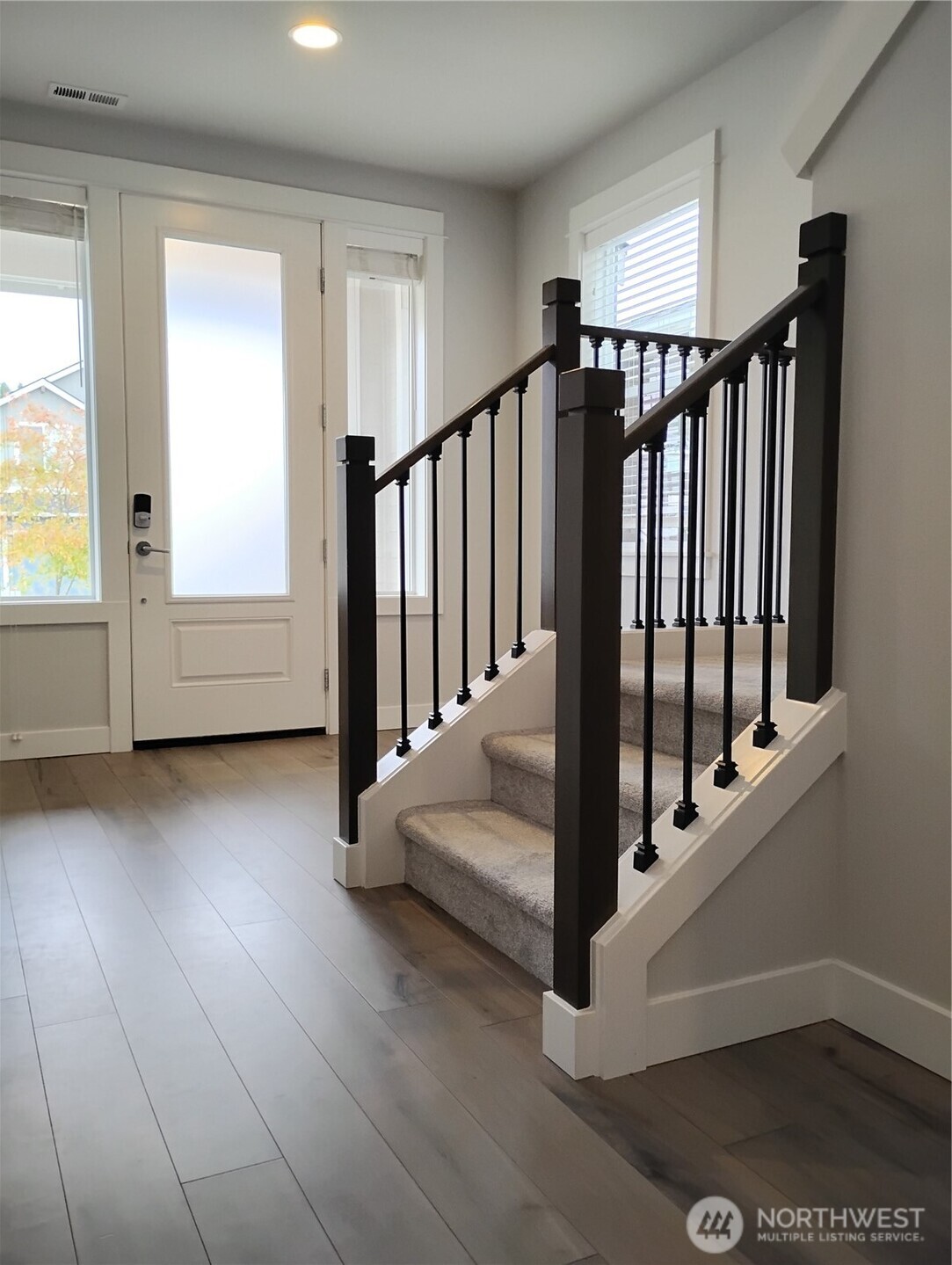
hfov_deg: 49.8
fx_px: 1024
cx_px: 476
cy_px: 632
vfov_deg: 63.4
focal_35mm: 28
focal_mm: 4.26
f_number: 1.8
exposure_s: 1/60
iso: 825
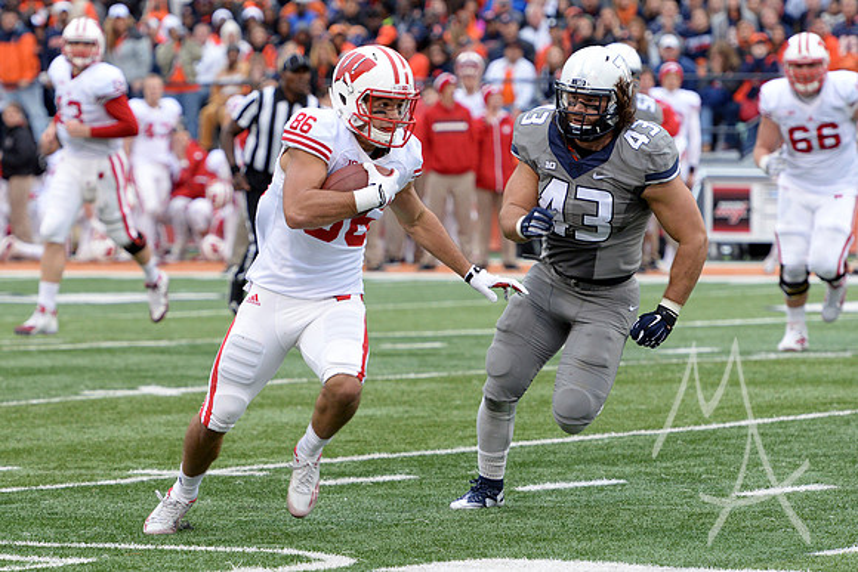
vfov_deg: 6.2
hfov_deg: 9.4
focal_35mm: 220
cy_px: 286
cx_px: 429
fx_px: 5244
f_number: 6.3
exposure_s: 1/640
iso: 1600
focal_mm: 220
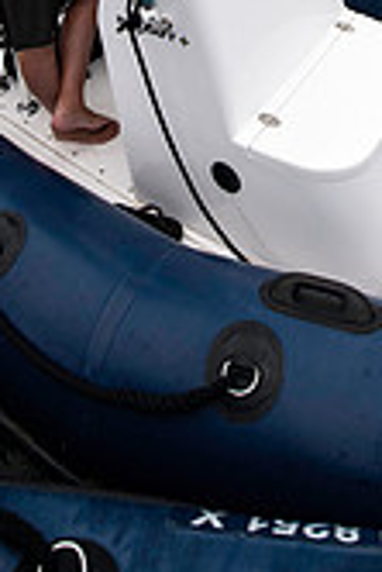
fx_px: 604
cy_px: -193
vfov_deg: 34.0
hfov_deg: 34.7
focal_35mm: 38
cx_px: 265
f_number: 5
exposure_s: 1/6400
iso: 500
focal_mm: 14
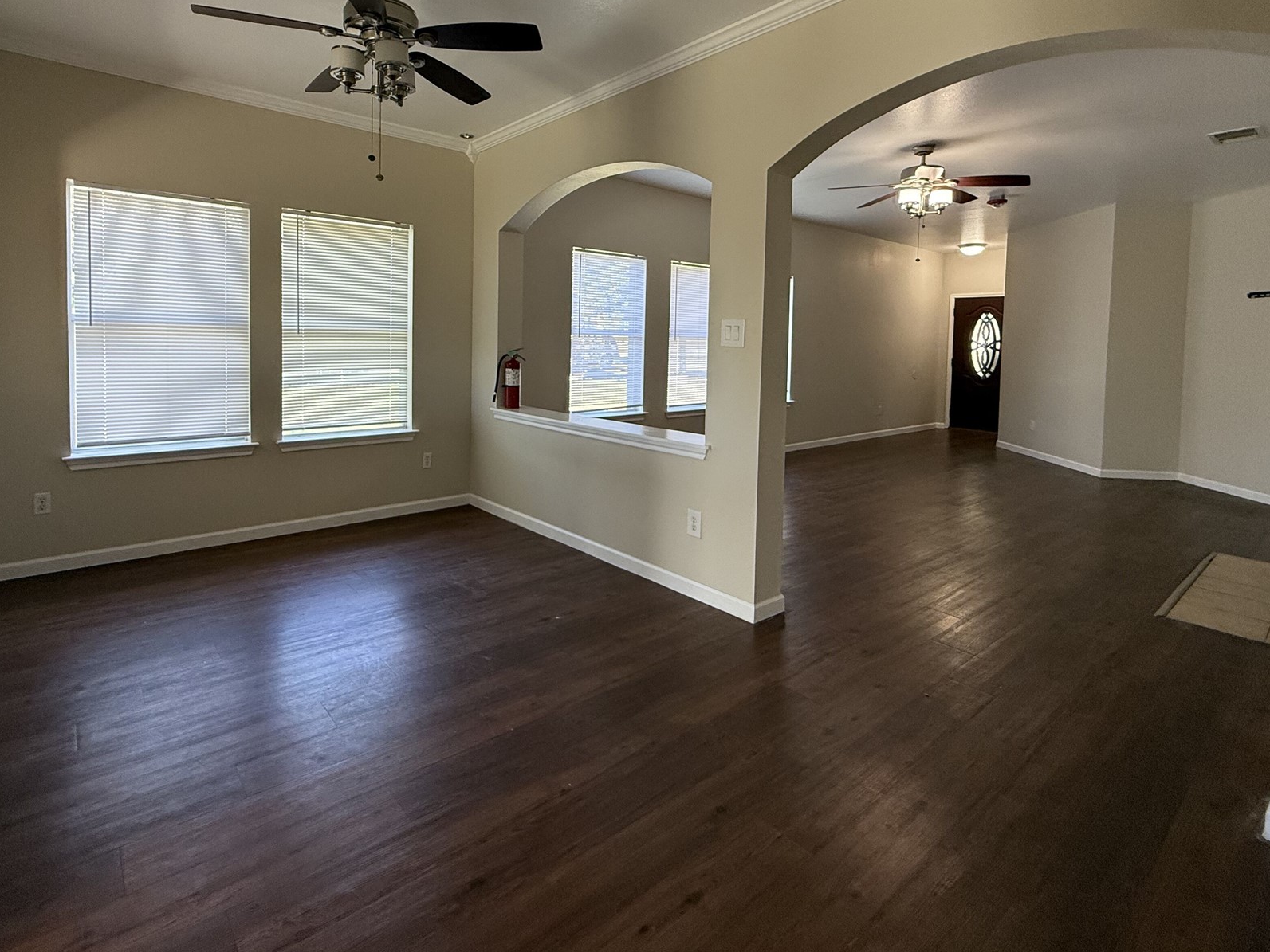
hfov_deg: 87.6
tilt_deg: -1.3
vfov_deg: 70.6
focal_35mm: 18
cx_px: 584
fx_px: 660
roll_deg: -1.5
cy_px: 366
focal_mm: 2.22
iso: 200
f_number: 2.2
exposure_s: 1/120
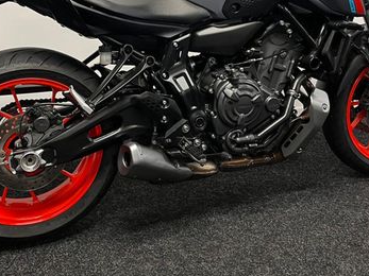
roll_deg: +0.2
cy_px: 34
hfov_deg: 39.6
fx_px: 511
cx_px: 154
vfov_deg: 29.2
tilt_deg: -12.0
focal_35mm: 48
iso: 100
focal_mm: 5.1
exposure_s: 1/50
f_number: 1.6
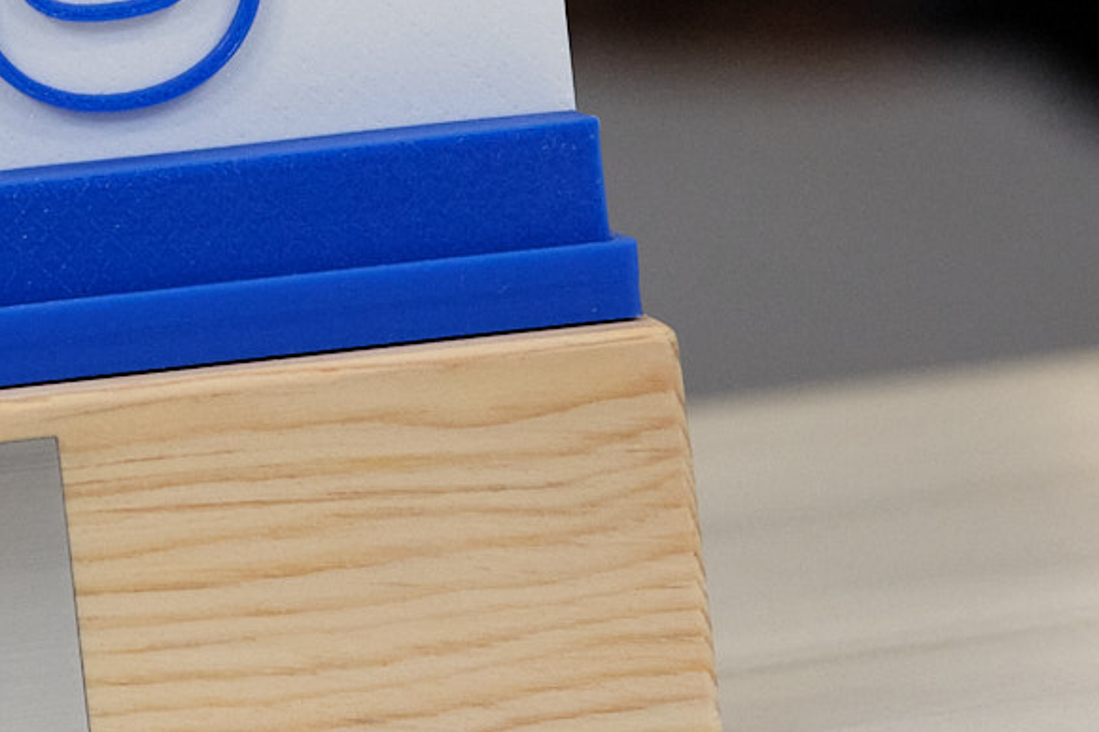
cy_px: -453
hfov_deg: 6.8
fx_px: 9033
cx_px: -683
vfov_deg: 4.6
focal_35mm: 296
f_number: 4
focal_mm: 56
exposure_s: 1/160
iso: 1250
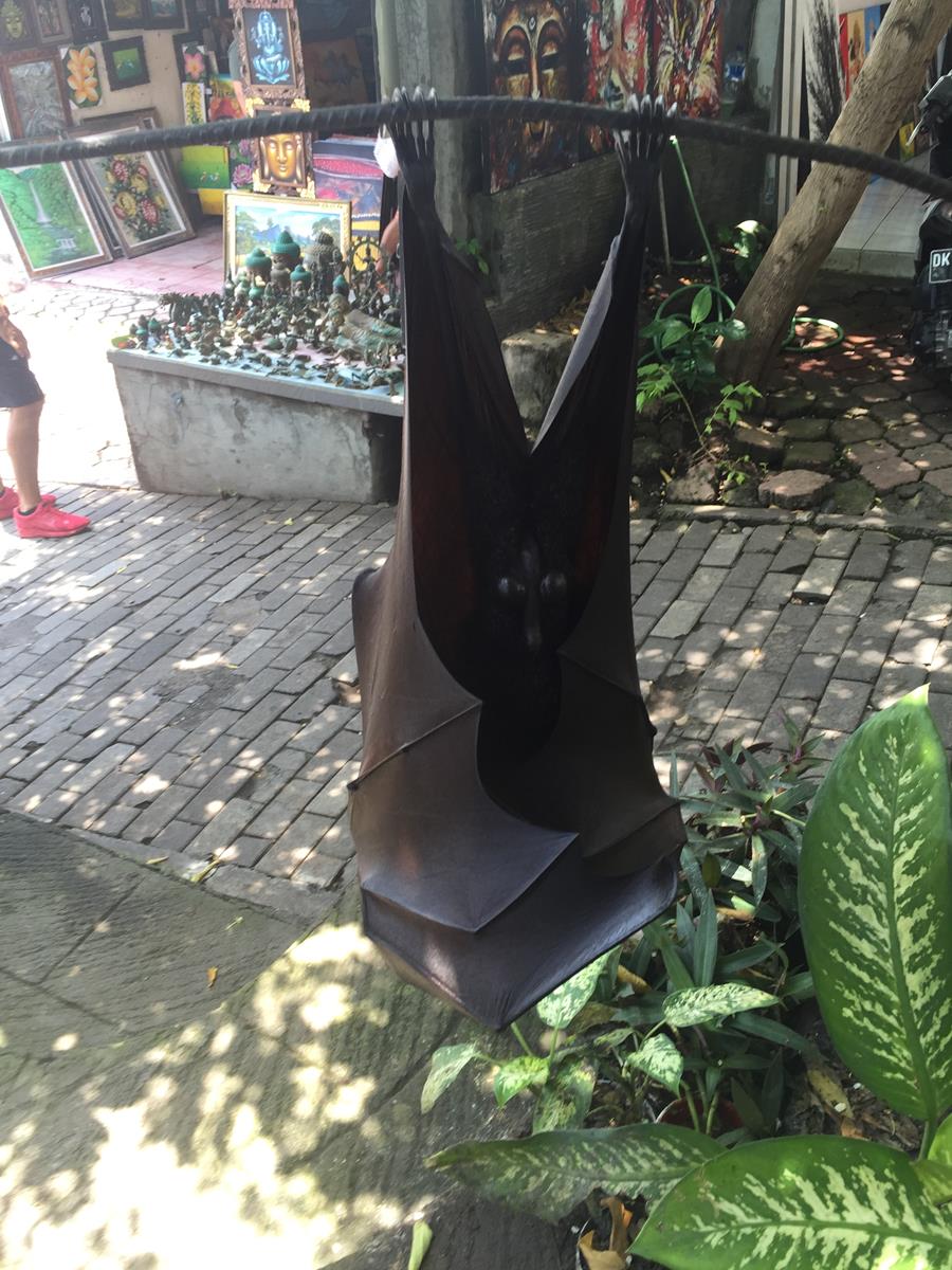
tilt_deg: -32.4
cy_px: 635
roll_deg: +2.7
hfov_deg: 48.2
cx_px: 476
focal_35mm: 29
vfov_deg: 61.7
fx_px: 1063
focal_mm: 4.15
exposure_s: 1/50
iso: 32
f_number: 2.2
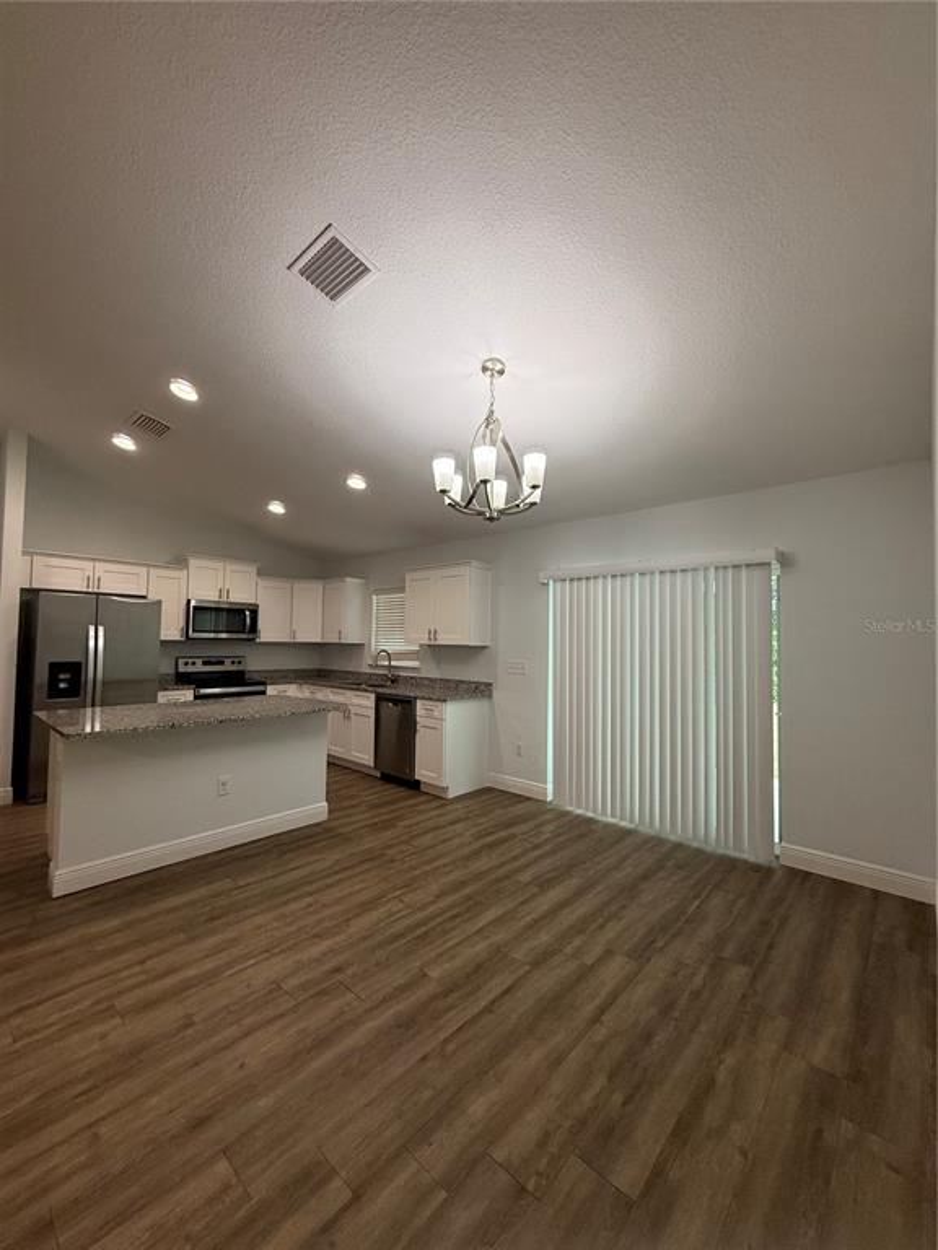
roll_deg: -1.4
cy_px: 625
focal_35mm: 14
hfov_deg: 85.7
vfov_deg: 102.1
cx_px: 469
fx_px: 506
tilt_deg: +2.4
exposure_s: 1/120
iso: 160
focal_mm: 2.22
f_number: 2.2
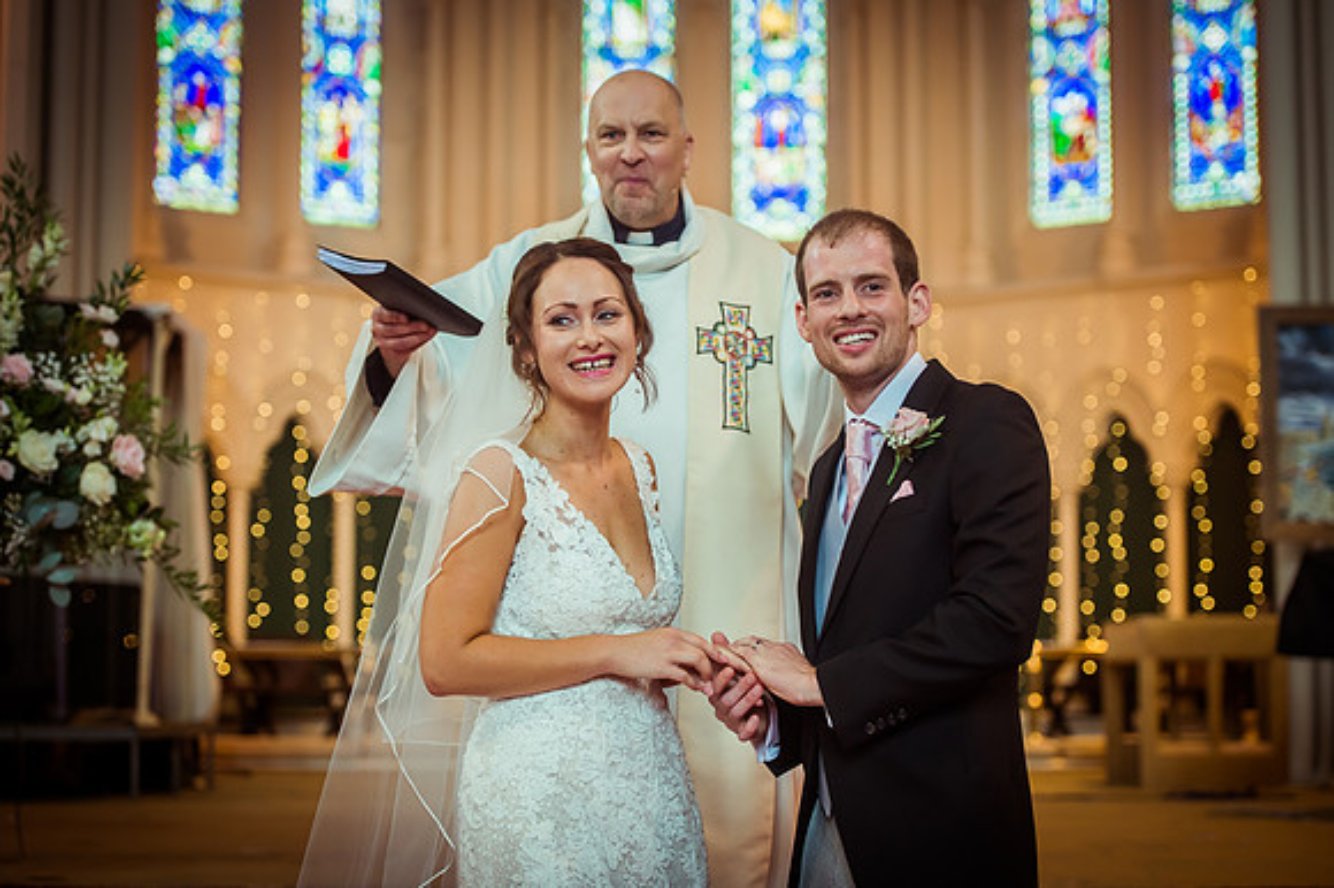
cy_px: 444
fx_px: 2635
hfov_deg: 28.4
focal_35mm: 71
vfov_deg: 19.1
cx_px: 667
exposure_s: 1/320
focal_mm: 70
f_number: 2.8
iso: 1800
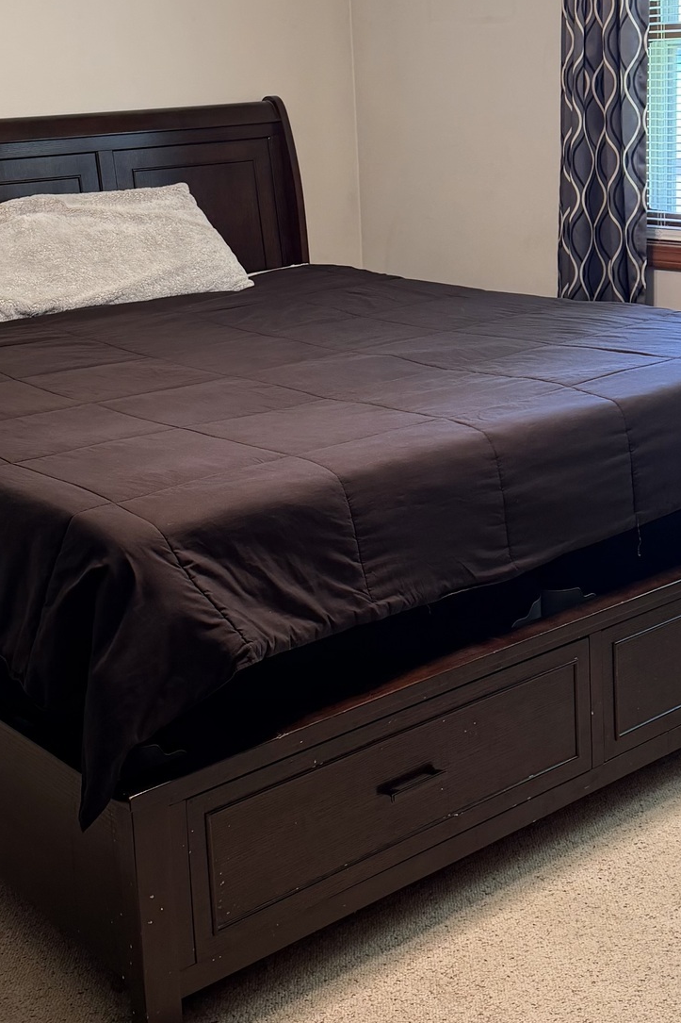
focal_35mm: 53
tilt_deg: -10.8
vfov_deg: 37.1
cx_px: 322
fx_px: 1504
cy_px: 337
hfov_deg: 25.5
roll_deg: +3.1
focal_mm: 6.76
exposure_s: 1/60
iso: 200
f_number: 1.78
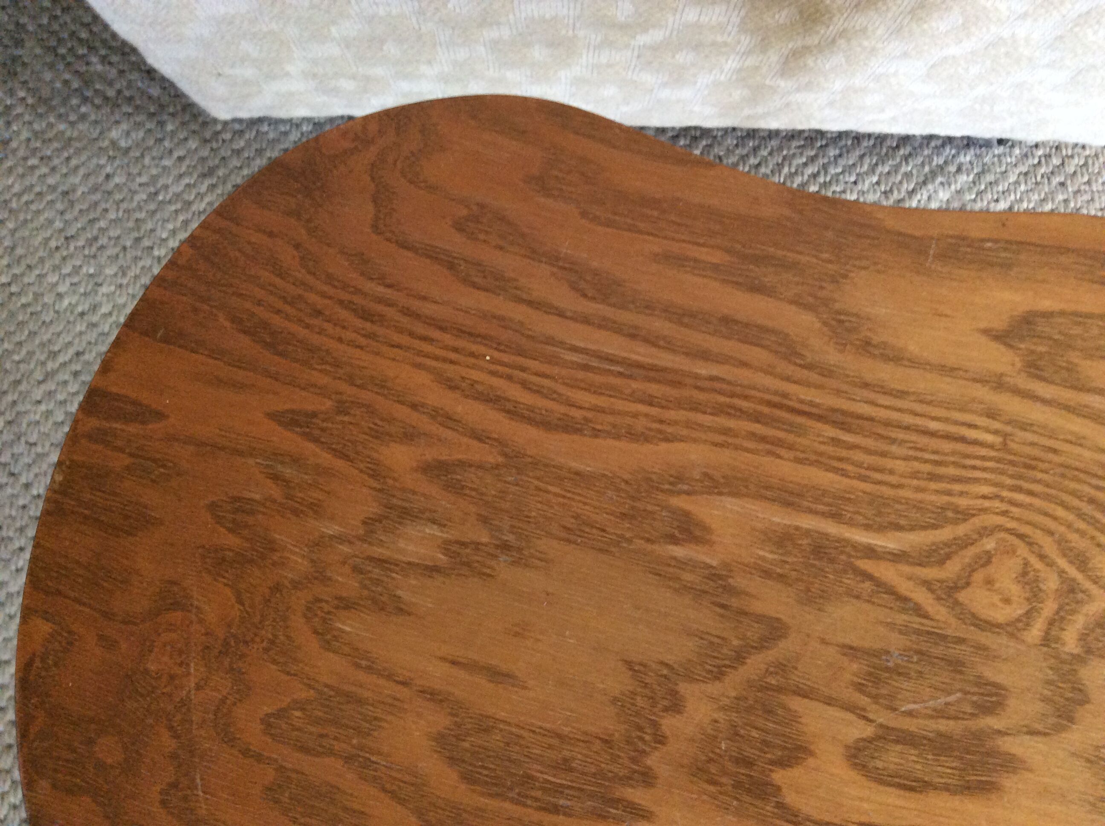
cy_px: 413
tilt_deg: -73.4
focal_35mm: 32
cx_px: 552
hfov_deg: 56.9
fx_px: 1020
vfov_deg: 44.1
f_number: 2.4
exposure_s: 1/25
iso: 200
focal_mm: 3.3
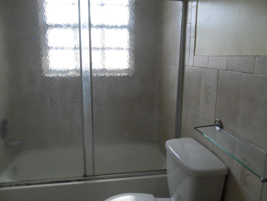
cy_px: 100
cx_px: 134
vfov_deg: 51.4
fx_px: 208
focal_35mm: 27
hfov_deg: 65.3
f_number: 3.5
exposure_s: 1/125
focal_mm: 4.9
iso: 100
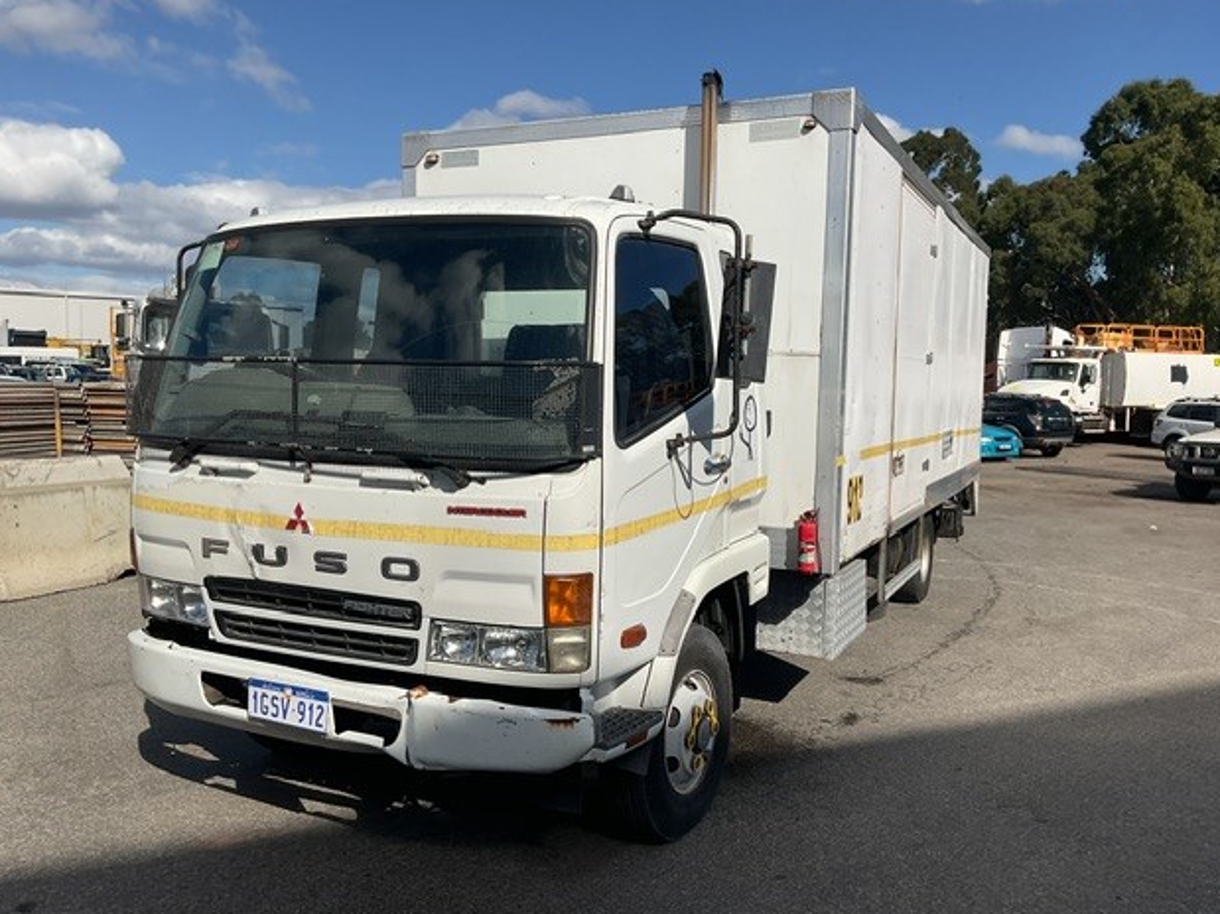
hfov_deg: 60.0
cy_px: 453
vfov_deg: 46.8
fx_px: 1057
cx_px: 605
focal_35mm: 30
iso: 16
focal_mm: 3
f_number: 1.8
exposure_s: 1/4065
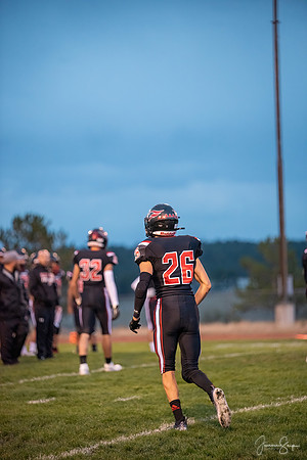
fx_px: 2047
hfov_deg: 8.6
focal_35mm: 160
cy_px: 230
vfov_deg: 12.8
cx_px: 154
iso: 3600
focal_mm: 160
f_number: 2.8
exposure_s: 1/500
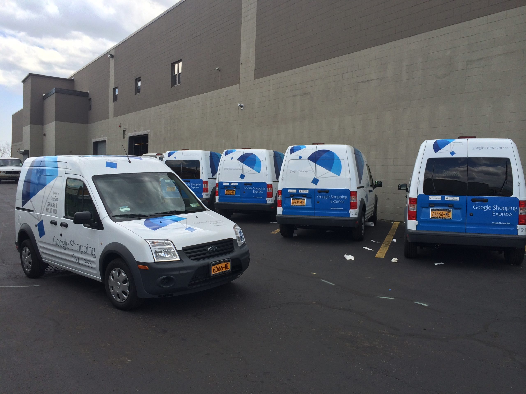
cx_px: 263
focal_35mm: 30
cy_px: 197
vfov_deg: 46.8
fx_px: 456
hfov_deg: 60.0
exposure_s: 1/1244
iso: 32
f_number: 2.2
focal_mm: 4.12
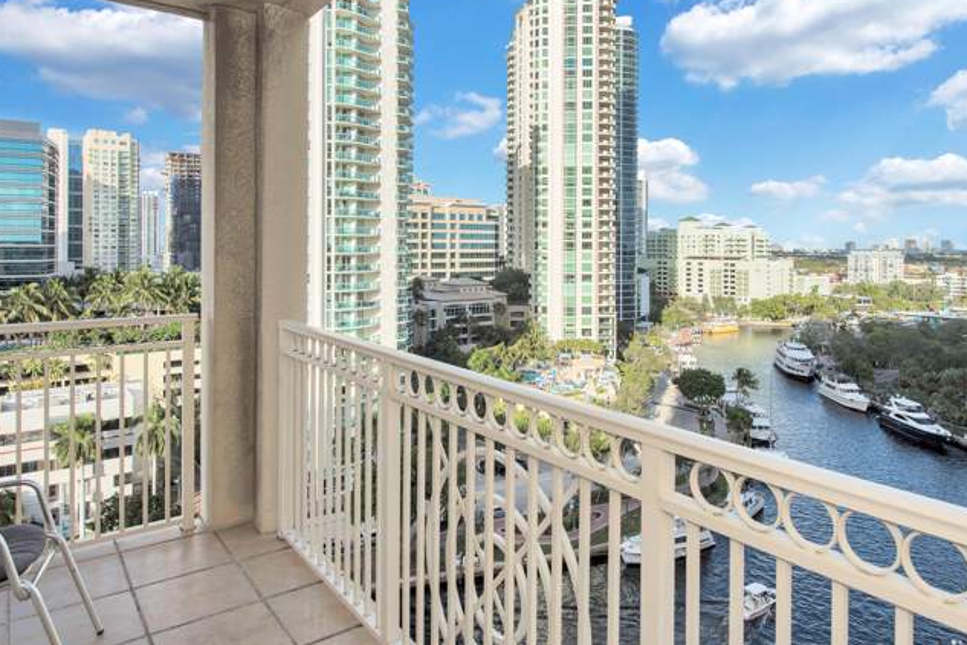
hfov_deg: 73.5
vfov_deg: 53.0
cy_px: 288
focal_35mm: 24
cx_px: 532
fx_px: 645
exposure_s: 1/200
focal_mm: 19
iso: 100
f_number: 9
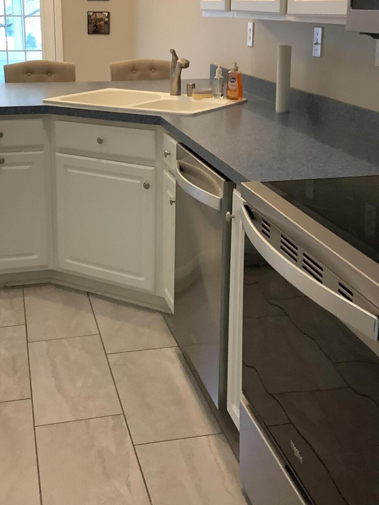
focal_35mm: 48
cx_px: 160
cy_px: 173
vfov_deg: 39.2
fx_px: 701
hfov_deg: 30.2
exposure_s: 1/60
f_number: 2.4
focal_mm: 3.3
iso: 200
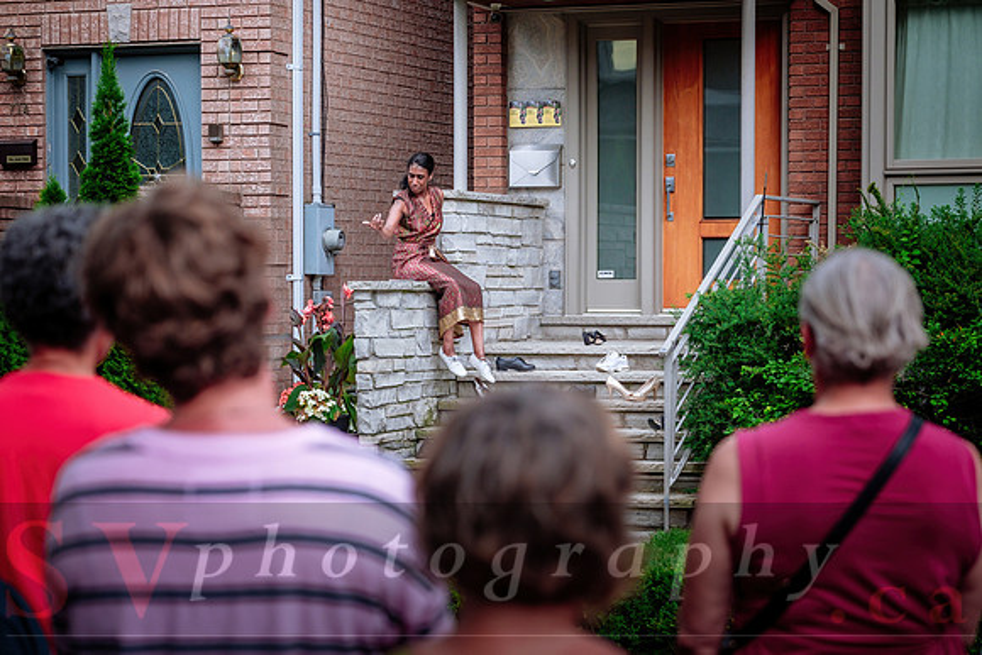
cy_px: 327
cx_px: 496
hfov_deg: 20.2
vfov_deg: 13.6
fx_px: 2755
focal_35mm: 101
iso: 500
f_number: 2.8
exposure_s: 1/250
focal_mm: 66
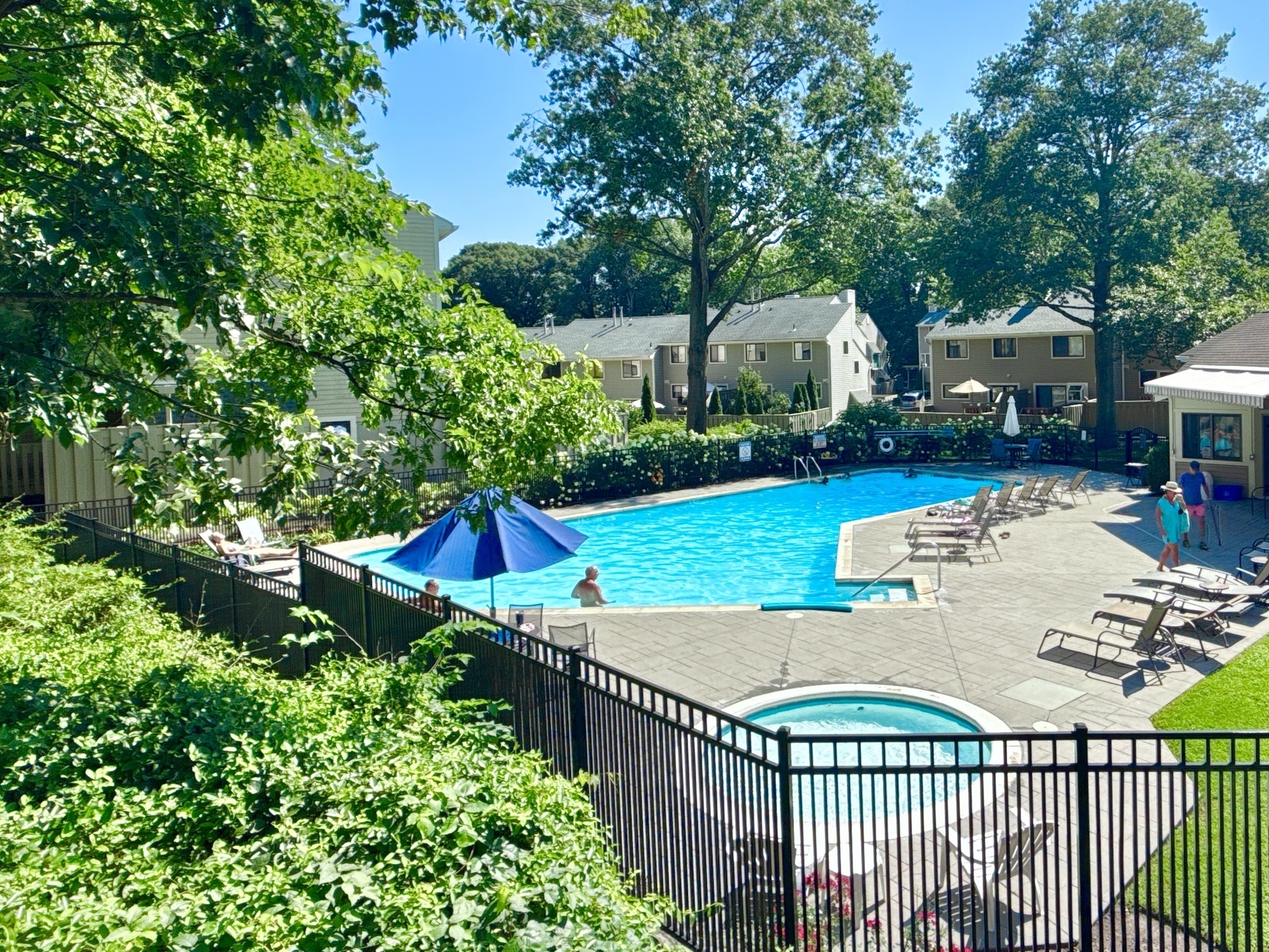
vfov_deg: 54.5
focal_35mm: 25
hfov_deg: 67.7
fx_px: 916
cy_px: 380
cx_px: 834
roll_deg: +0.9
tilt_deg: -2.3
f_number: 2.2
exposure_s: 1/1795
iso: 50
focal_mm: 2.22
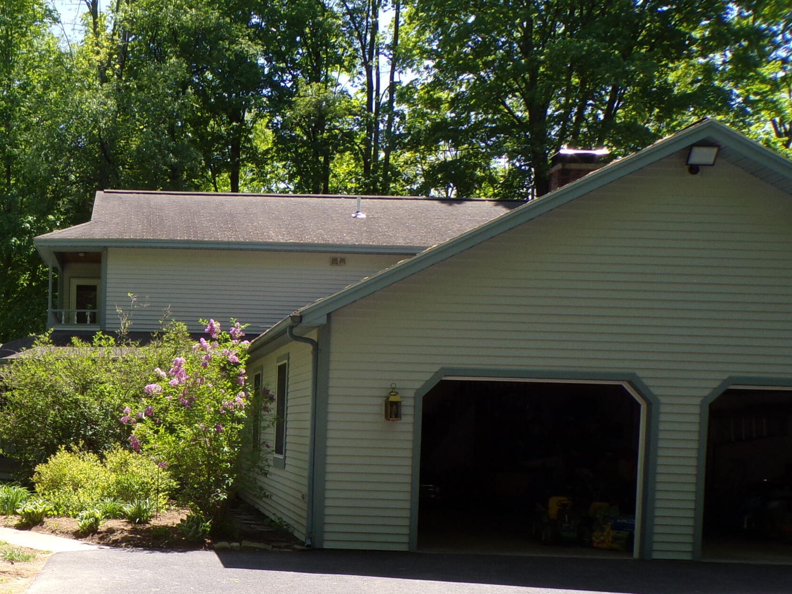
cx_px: 125
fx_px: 984
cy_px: 446
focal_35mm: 43
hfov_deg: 41.4
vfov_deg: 32.9
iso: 80
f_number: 5.8
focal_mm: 4.3
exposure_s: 1/140
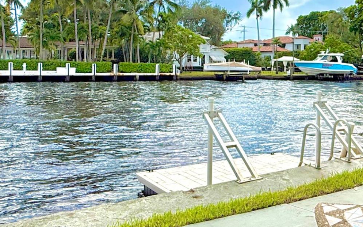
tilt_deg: +0.1
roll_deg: -1.1
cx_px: 262
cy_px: 65
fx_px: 425
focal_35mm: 43
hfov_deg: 45.0
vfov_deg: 29.5
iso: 50
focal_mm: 2.22
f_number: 2.2
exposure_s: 1/2841
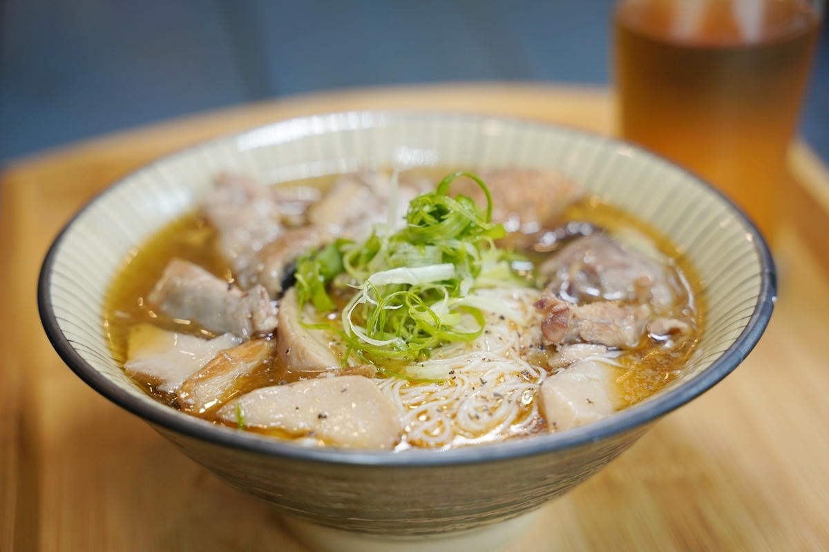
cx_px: 414
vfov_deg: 18.2
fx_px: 1727
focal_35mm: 75
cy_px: 276
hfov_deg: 27.0
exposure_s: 1/80
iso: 200
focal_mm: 75
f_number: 4
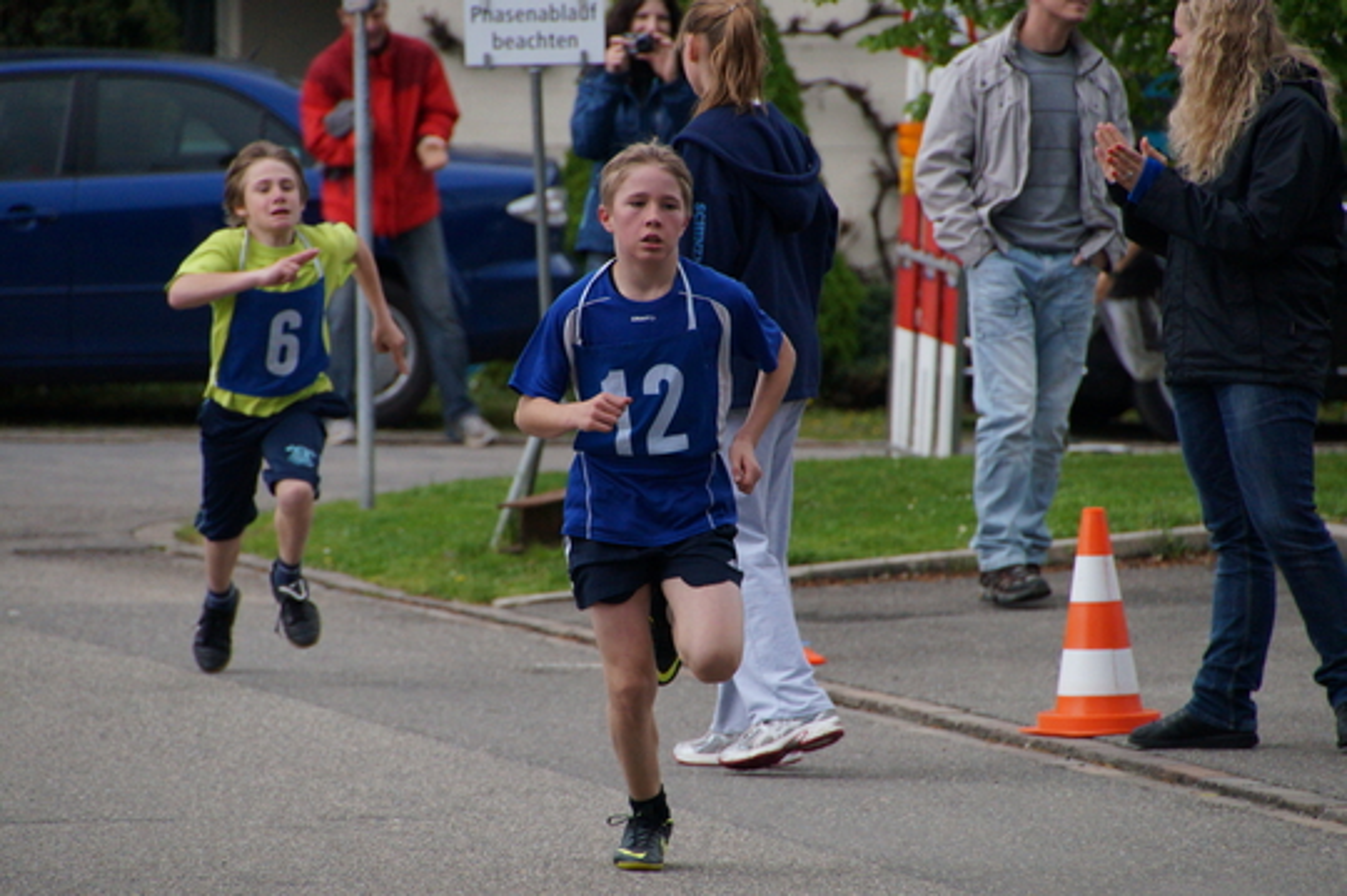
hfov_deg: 5.5
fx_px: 14018
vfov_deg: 3.7
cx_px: 674
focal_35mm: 375
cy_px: 448
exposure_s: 1/2000
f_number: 6.3
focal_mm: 250
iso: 1250
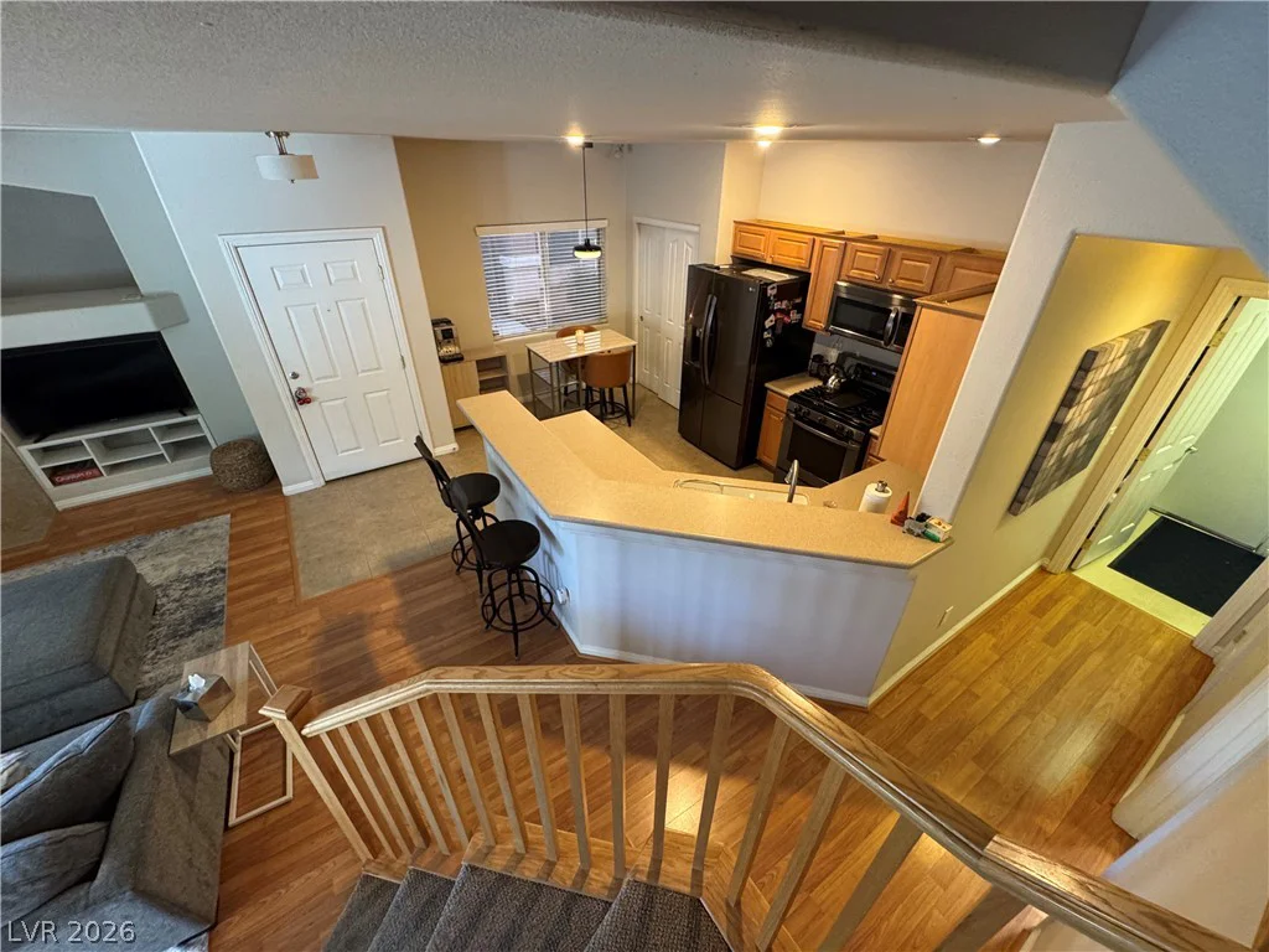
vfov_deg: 85.7
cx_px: 634
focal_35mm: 14
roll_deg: -0.6
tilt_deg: -33.3
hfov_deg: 102.1
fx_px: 513
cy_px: 476
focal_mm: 2.22
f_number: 2.2
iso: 500
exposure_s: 1/60
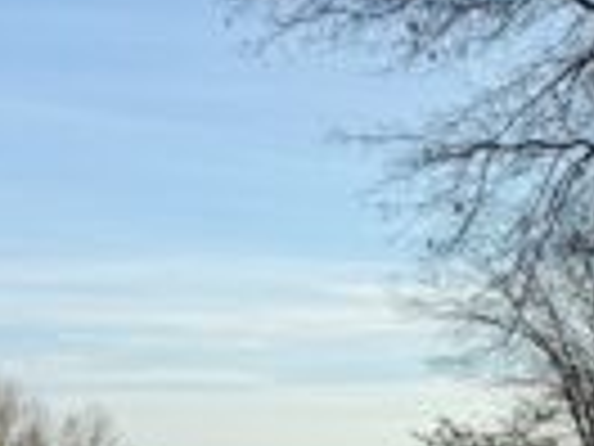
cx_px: 970
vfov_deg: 14.7
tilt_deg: -1.0
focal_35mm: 97
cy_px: 541
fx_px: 1664
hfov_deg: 17.5
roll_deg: +0.7
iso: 80
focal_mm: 6.76
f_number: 1.78
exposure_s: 1/2299
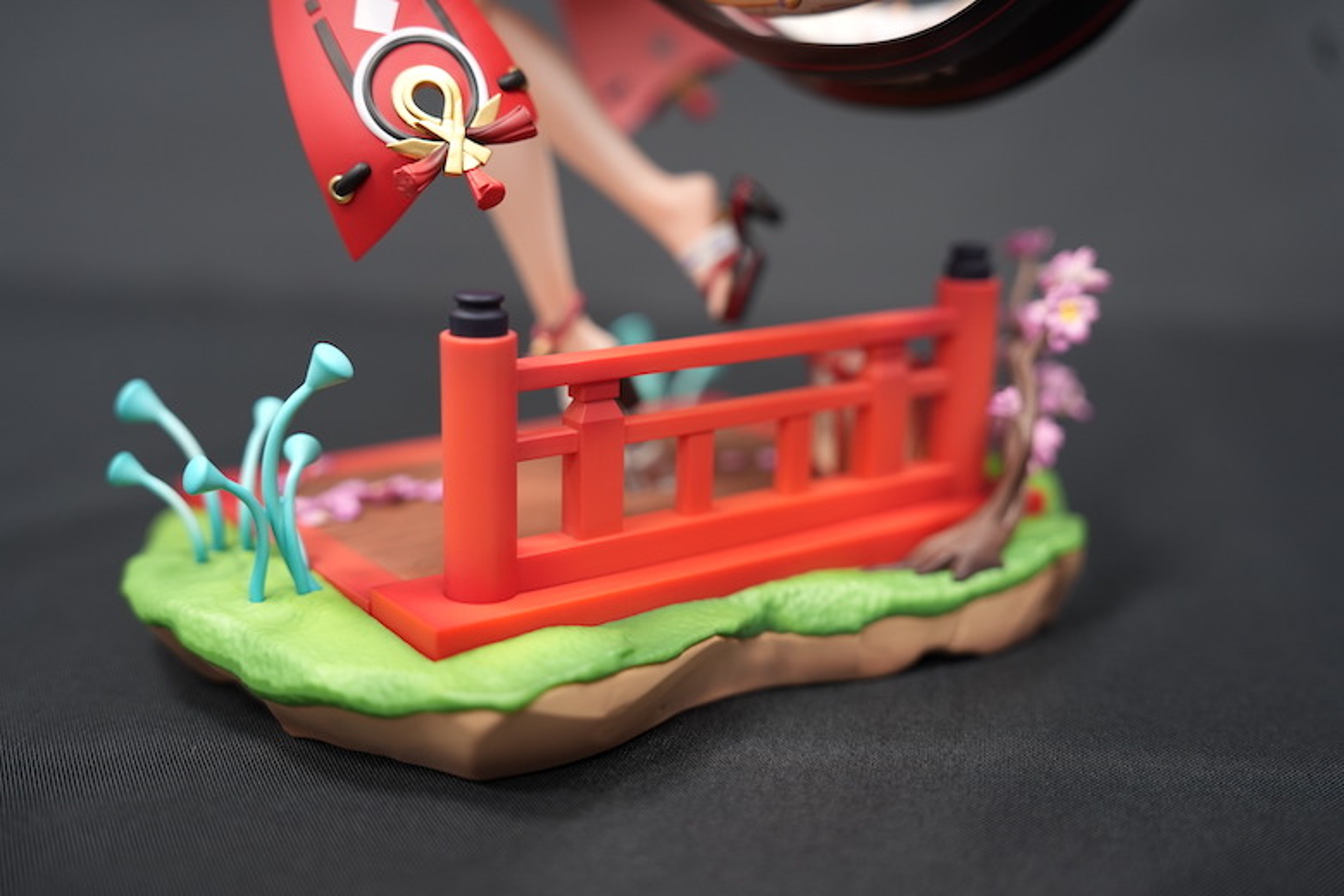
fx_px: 1605
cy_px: 448
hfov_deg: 45.4
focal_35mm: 43
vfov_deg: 31.2
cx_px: 672
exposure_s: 1/30
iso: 200
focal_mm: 43
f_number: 2.8
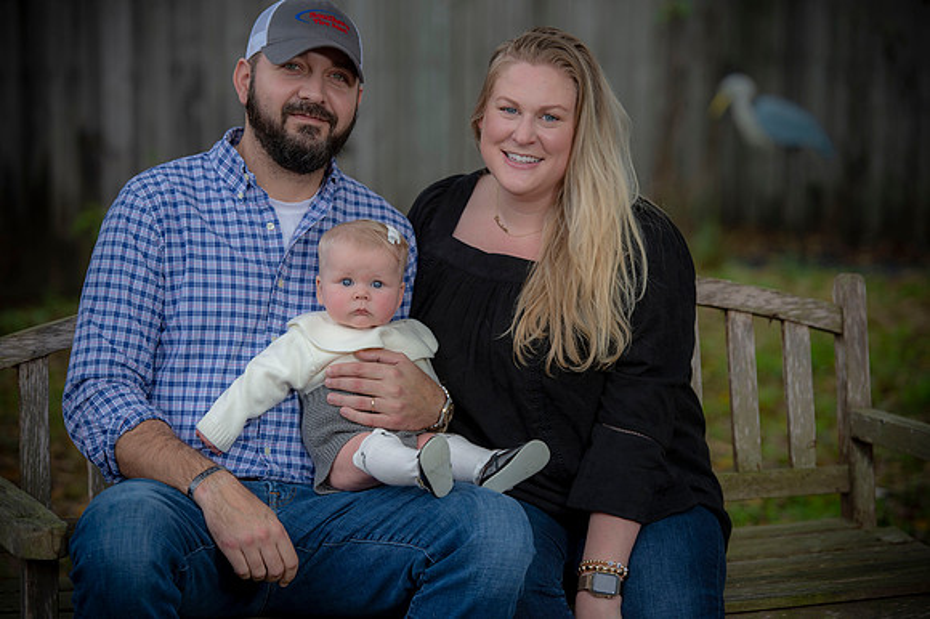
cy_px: 310
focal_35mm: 130
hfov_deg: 15.8
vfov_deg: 10.5
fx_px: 3356
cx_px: 465
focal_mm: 130
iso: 160
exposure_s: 1/200
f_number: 3.5
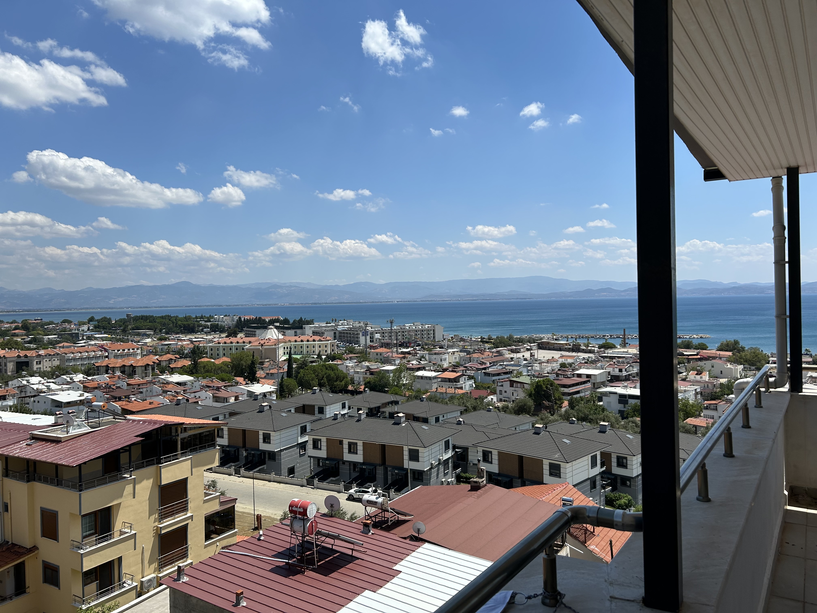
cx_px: 408
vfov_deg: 53.1
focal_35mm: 26
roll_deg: +1.4
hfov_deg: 67.3
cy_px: 306
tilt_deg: -1.3
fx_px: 614
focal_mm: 5.7
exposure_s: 1/6993
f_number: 1.5
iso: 50
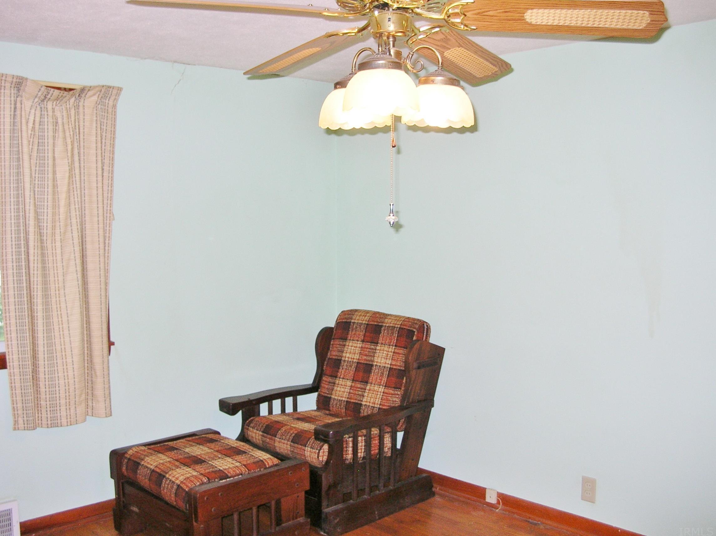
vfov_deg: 39.6
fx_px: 744
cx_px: 358
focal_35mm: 36
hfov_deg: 51.4
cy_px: 268
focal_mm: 6
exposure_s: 1/60.1
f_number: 2.7
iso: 50
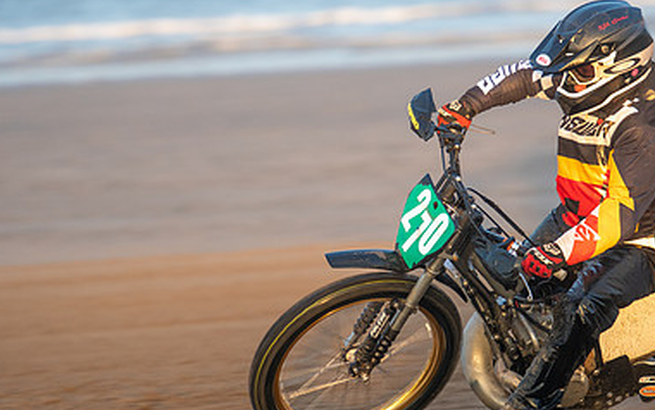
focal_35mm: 408
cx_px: 450
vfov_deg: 3.2
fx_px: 7287
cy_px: 225
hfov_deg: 5.1
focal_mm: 175
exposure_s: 1/400
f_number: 2.8
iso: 200
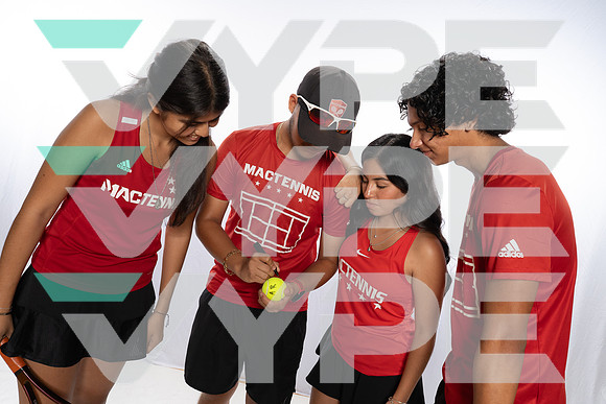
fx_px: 471
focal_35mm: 28
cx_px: 303
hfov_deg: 65.5
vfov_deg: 46.4
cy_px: 202
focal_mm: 28
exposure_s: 1/250
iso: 1250
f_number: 11
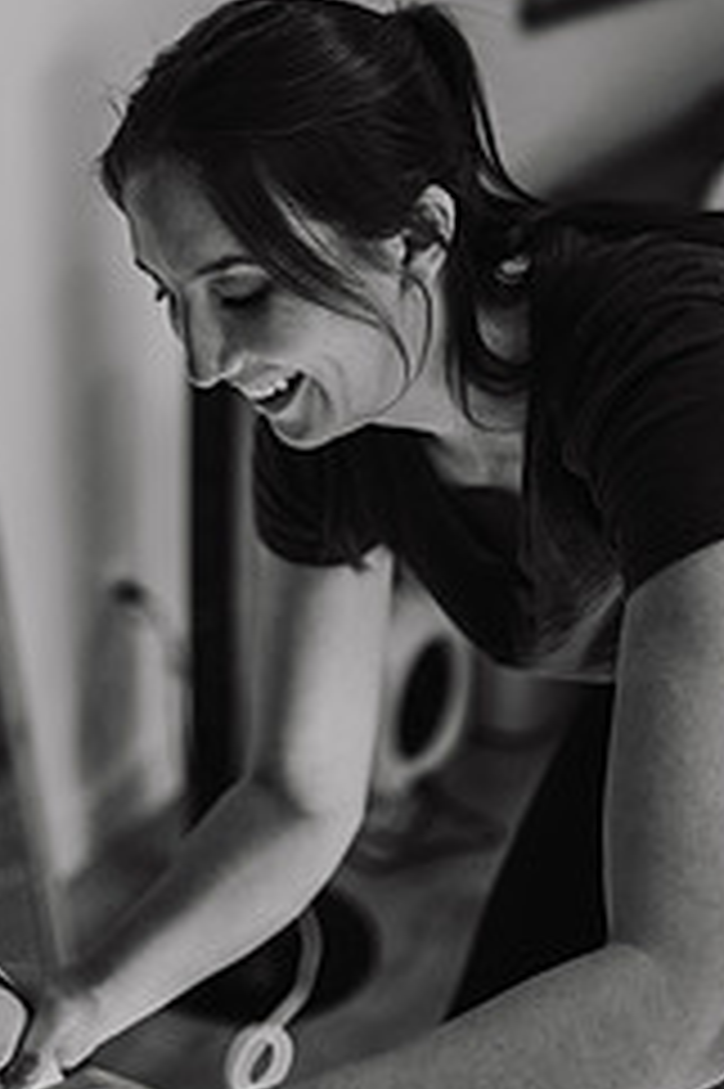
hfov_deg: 20.7
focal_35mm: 65
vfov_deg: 30.4
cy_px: 261
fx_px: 1963
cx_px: 169
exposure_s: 1/320
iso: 250
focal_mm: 35
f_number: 1.4
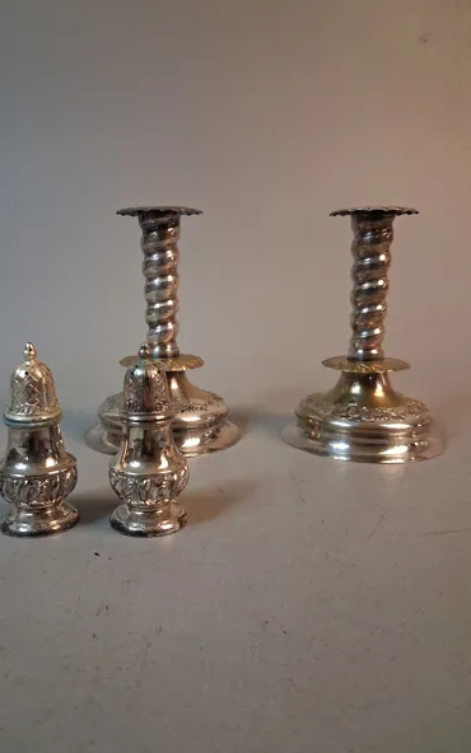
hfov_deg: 43.0
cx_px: 201
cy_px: 376
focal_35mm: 29
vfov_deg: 64.6
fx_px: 596
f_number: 1.8
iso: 250
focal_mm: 4
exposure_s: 1/50
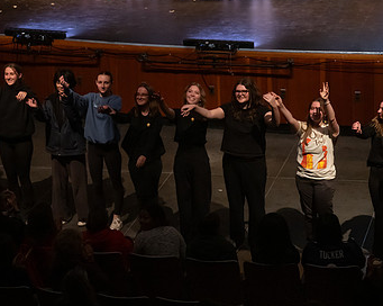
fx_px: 1461
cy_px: 130
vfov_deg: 11.9
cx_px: 189
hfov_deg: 14.9
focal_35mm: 129
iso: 4000
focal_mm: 70
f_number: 2.8
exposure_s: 1/400
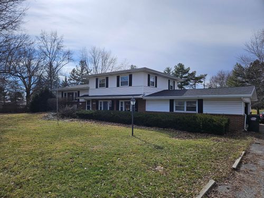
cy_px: 99
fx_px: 175
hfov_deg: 73.9
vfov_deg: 58.9
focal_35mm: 23
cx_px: 132
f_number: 1.8
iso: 25
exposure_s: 1/3737
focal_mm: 5.4
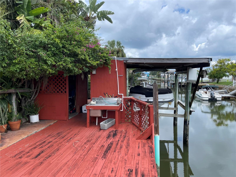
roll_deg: +1.1
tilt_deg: -5.9
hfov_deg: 67.3
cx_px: 118
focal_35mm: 26
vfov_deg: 53.1
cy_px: 88
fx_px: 177
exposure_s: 1/2132
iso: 32
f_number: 1.6
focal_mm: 4.2
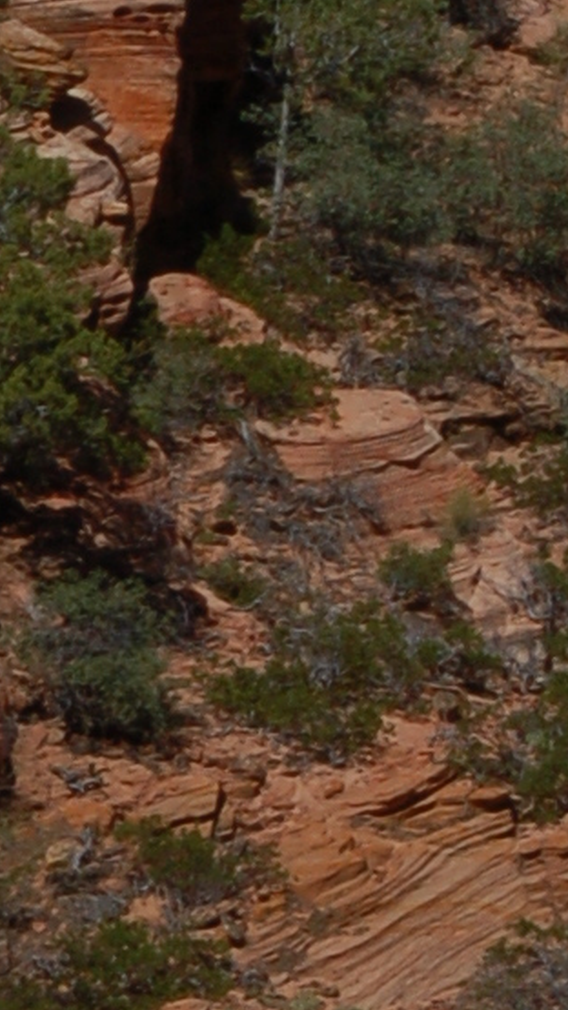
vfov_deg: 3.2
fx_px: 18242
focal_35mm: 681
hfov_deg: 1.8
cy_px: 692
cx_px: -912
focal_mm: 80
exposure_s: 1/80
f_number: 16
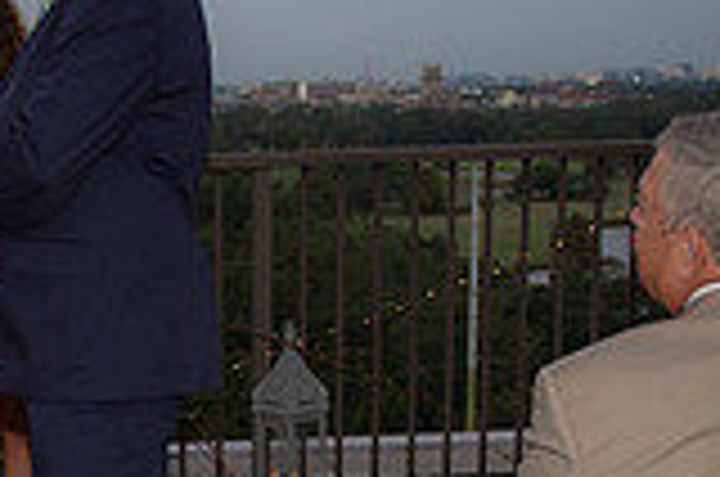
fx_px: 1737
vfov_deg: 15.4
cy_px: 472
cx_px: 14
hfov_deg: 22.6
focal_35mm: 87
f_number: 2.8
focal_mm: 24
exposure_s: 1/160
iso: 800
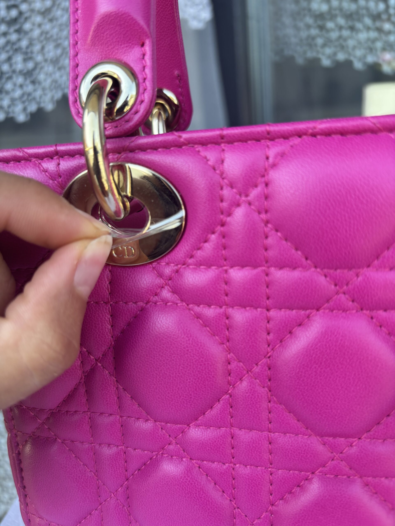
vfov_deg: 67.3
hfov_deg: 53.1
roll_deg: +3.7
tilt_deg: -17.9
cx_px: 198
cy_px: 263
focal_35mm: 26
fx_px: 396
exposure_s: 1/133
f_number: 1.6
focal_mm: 5.96
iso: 50
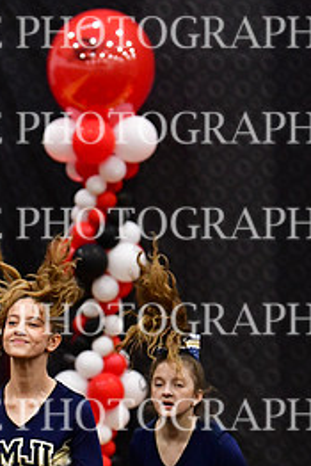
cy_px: 462
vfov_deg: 4.6
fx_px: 5784
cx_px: 4
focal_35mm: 447
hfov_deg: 3.1
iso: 4000
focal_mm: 135
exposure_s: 1/500
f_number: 3.5
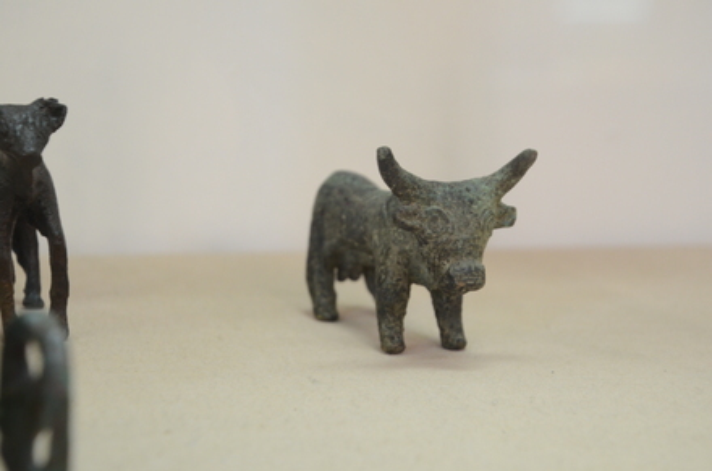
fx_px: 1539
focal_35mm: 78
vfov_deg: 17.4
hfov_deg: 26.1
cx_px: 356
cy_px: 236
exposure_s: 1/15
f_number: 5
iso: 1000
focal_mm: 52
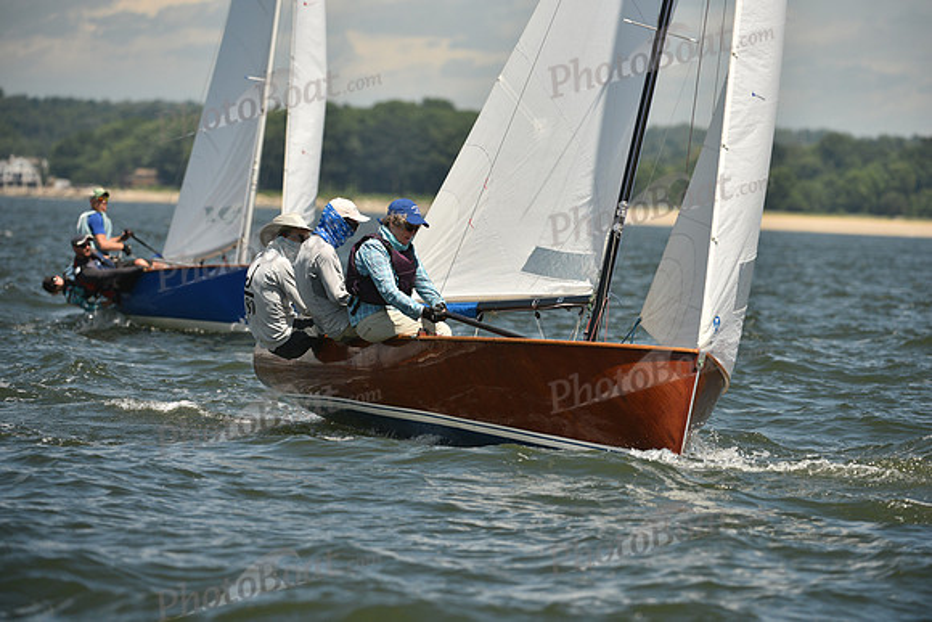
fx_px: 6732
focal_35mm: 260
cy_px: 311
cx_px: 466
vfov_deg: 5.3
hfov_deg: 7.9
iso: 250
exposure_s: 1/2000
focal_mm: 260
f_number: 5
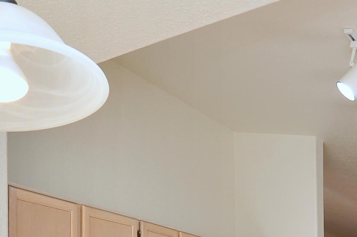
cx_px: 162
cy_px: 344
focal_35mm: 62
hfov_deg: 32.4
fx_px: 614
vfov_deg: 19.4
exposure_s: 1/30
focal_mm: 18
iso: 640
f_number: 10
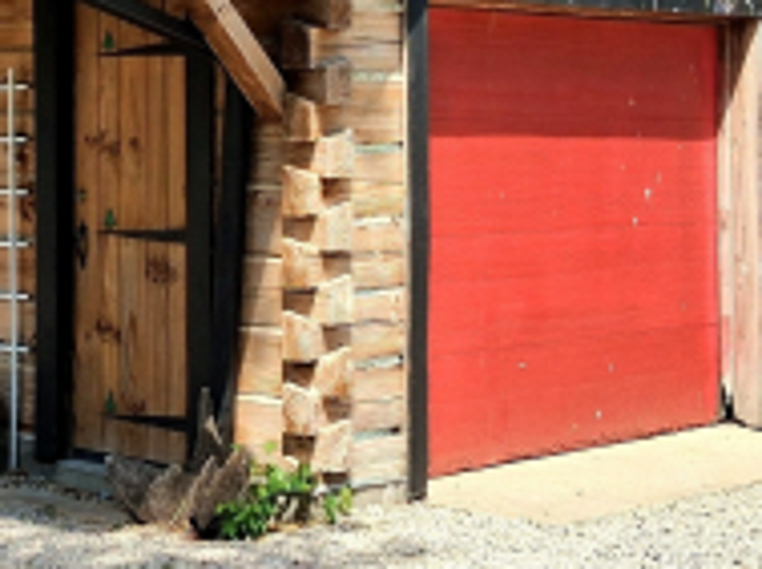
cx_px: 143
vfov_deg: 15.9
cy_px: 145
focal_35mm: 92
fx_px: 2021
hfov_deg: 21.1
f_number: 1.8
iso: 25
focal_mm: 3.98
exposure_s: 1/370
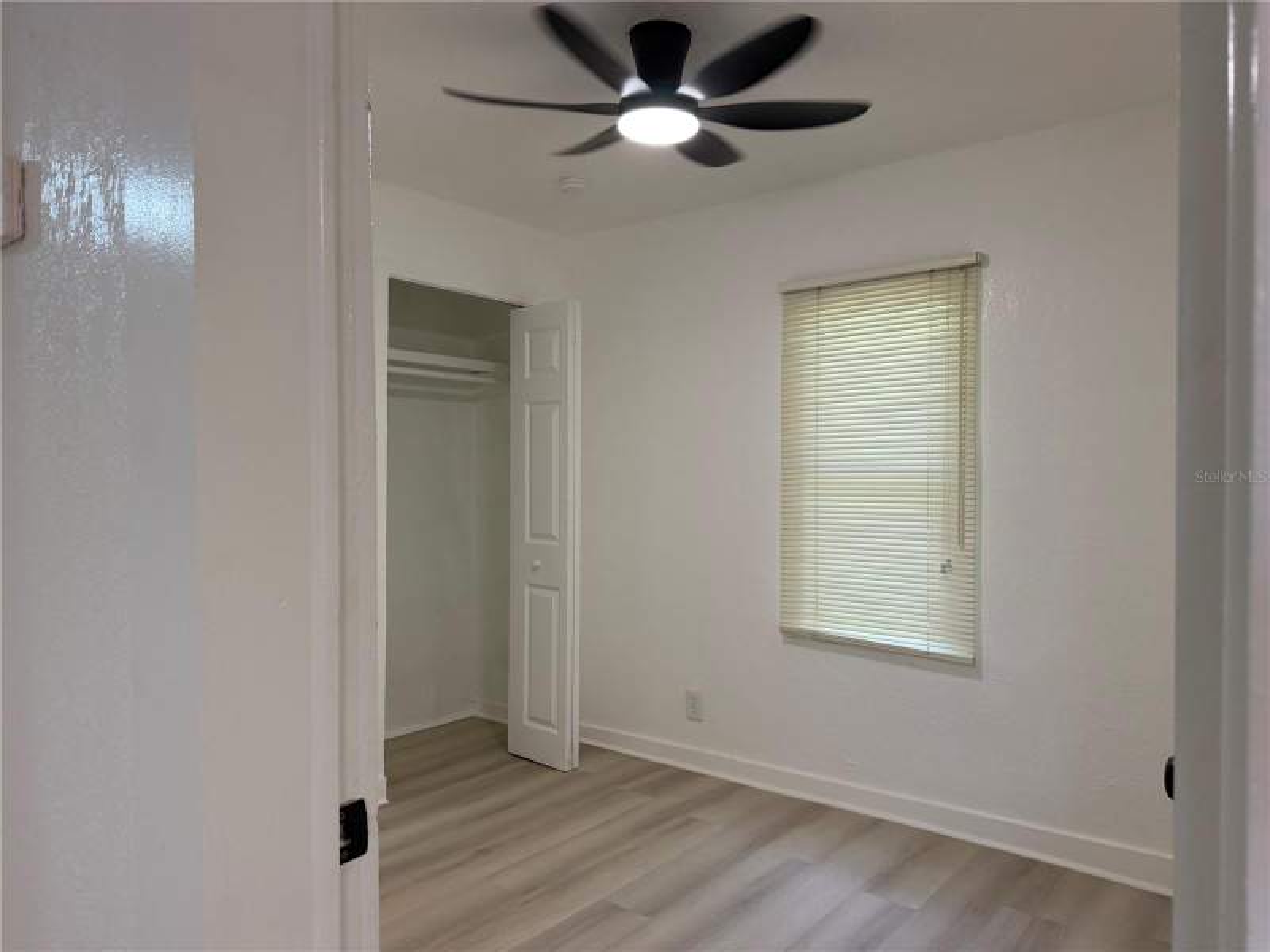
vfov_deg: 56.8
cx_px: 635
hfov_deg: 71.6
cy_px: 476
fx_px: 881
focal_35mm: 24
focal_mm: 6.76
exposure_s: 1/195
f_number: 1.78
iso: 200
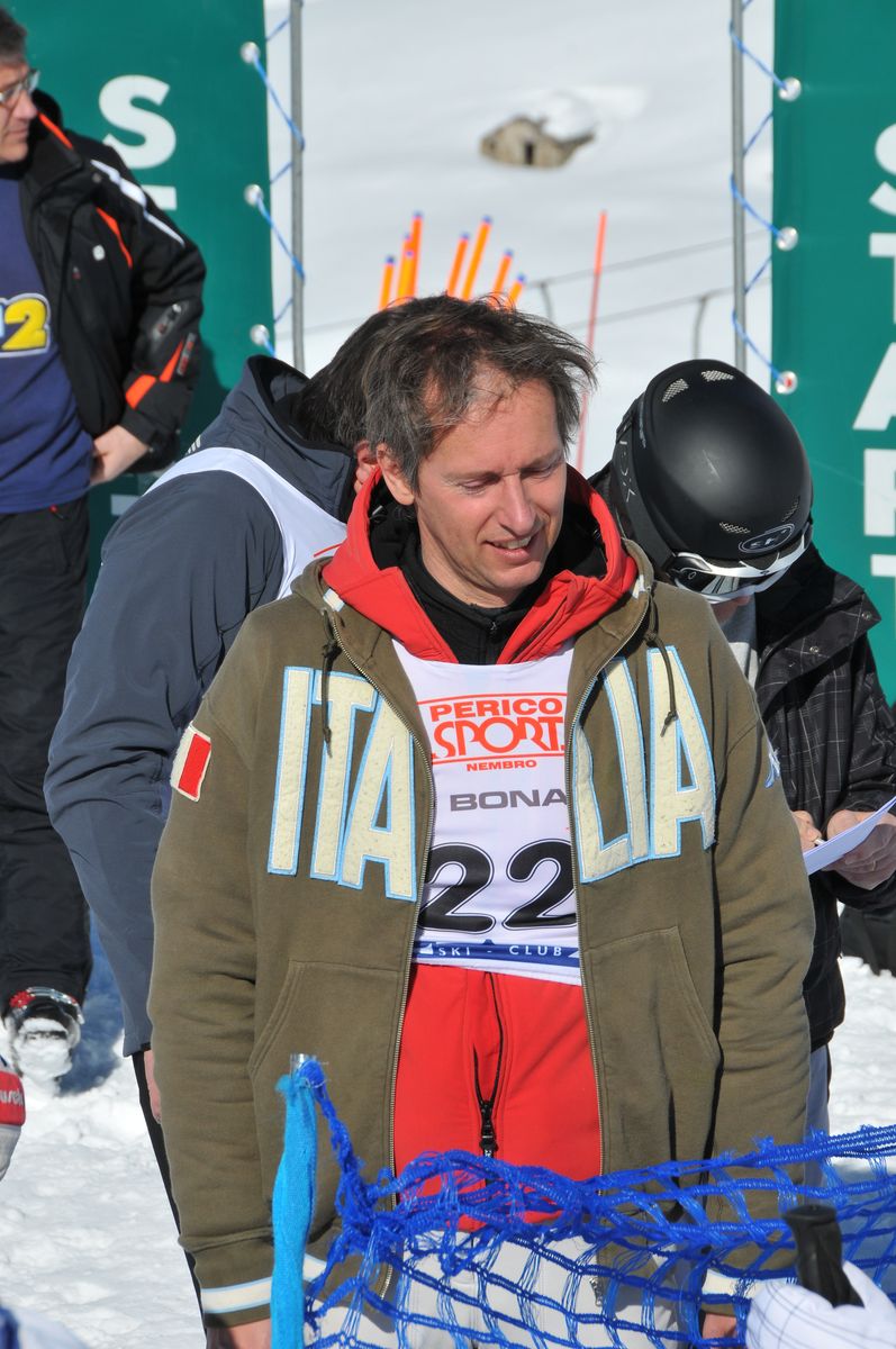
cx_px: 448
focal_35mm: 202
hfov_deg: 6.8
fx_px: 7579
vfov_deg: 10.2
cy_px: 674
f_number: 13
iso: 200
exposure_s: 1/500
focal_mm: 135
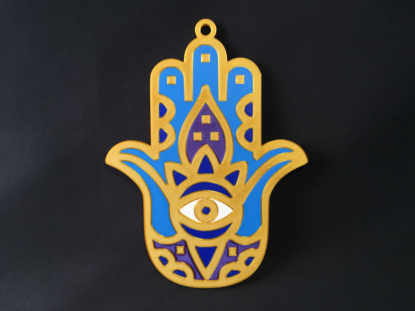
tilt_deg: -36.8
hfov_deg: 61.7
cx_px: 208
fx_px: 348
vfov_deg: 48.2
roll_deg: -1.1
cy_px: 156
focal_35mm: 29
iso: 50
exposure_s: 1/120
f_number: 2.2
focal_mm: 4.15
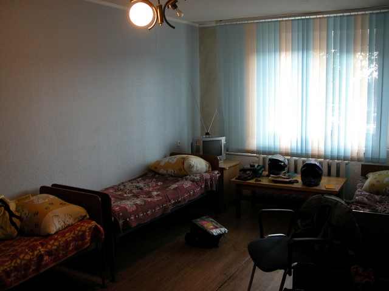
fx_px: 393
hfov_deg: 52.6
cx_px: 194
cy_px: 146
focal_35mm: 35
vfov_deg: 40.7
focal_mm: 8.9
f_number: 2.8
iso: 100
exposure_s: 1/16
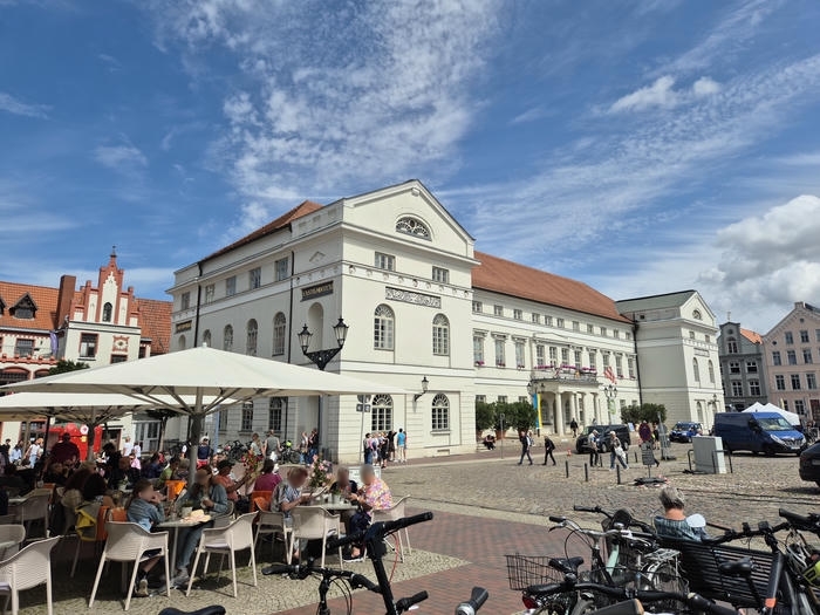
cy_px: 308
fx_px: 545
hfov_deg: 73.9
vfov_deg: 58.9
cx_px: 410
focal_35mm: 23
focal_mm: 5.4
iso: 25
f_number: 1.8
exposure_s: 1/3296
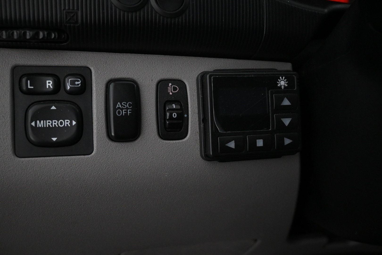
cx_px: 191
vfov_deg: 38.4
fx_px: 366
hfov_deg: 55.1
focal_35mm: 34
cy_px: 128
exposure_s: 1/40
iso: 2500
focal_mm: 23
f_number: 4.2
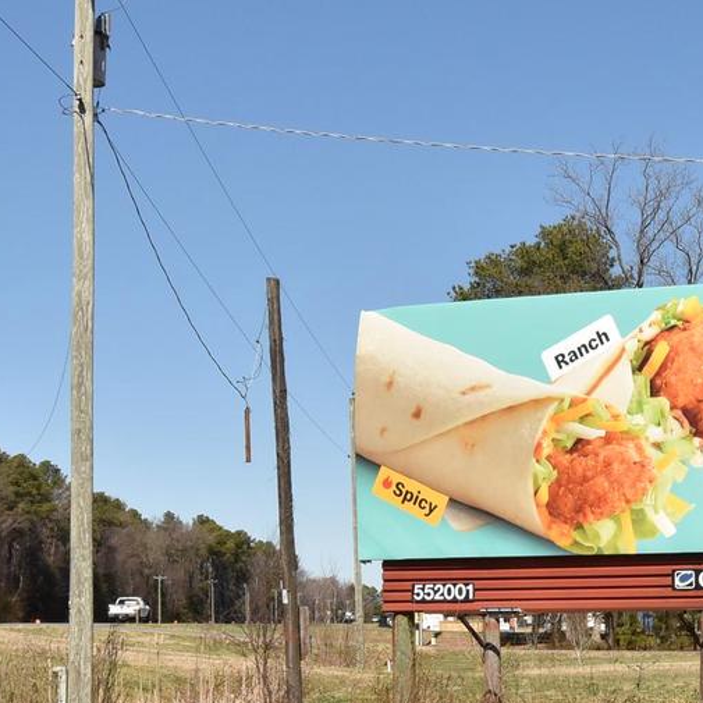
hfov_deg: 20.8
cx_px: 743
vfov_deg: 21.5
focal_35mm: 80
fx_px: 1838
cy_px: 489
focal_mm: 22
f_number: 16
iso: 800
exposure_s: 1/800
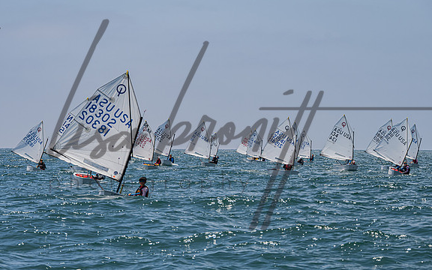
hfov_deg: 12.2
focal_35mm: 172
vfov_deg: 7.6
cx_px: 193
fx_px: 2025
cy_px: 151
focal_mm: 125
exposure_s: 1/1000
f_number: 6.7
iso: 250
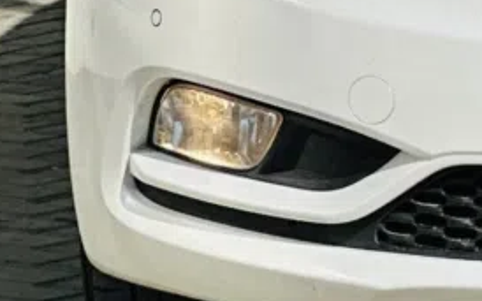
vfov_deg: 3.2
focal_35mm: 407
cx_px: 832
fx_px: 5344
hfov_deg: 5.1
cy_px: -522
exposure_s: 1/1325
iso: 32
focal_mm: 9
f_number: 2.8
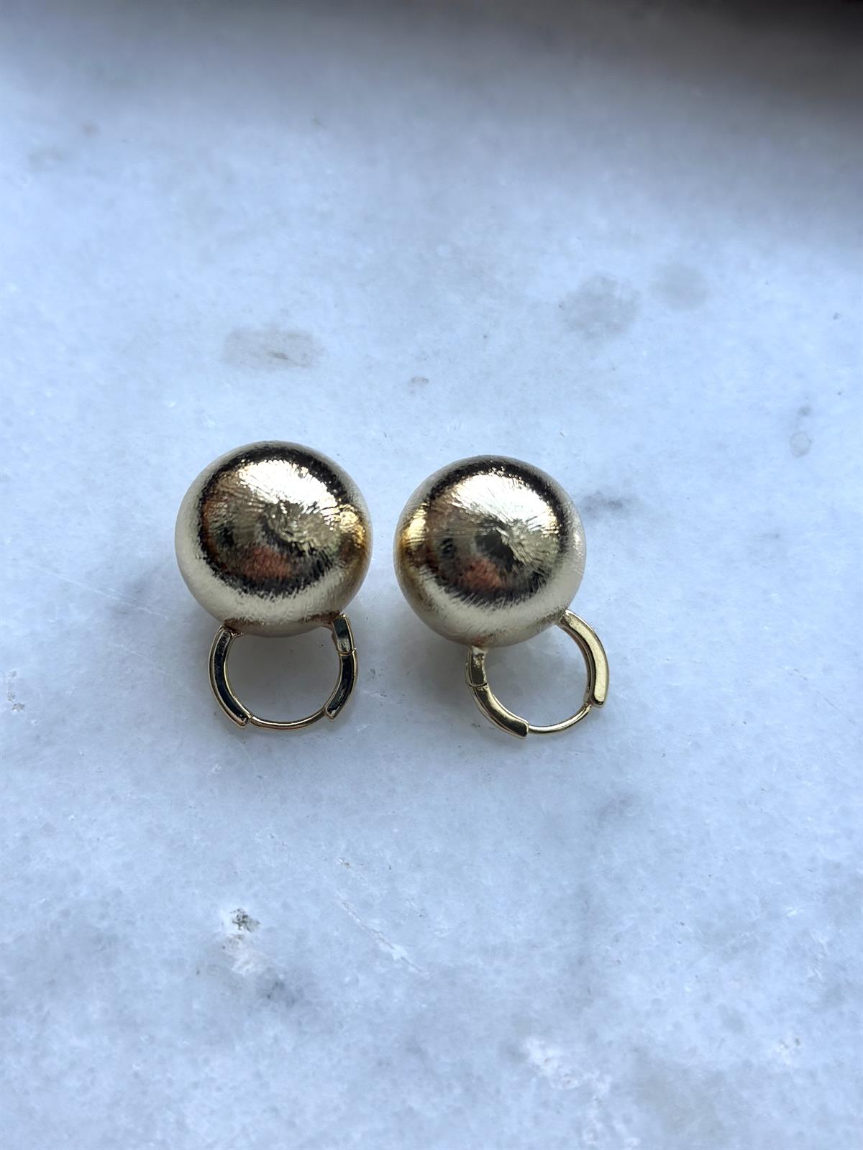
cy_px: 575
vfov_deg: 39.7
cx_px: 432
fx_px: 1596
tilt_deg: -61.1
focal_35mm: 48
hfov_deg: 30.3
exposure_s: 1/290
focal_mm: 6.86
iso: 80
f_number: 1.78
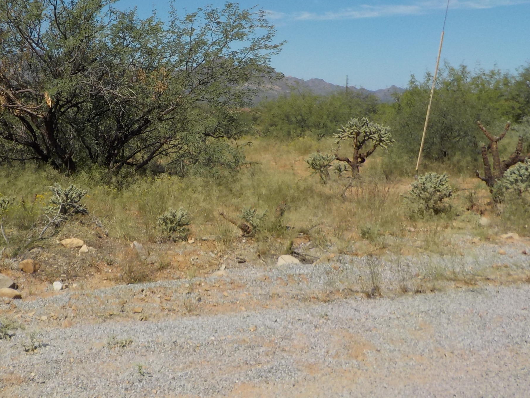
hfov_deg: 37.5
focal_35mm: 50
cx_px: 153
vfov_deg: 28.8
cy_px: 109
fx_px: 766
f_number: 3.3
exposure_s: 1/1600
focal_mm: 4.1
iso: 125
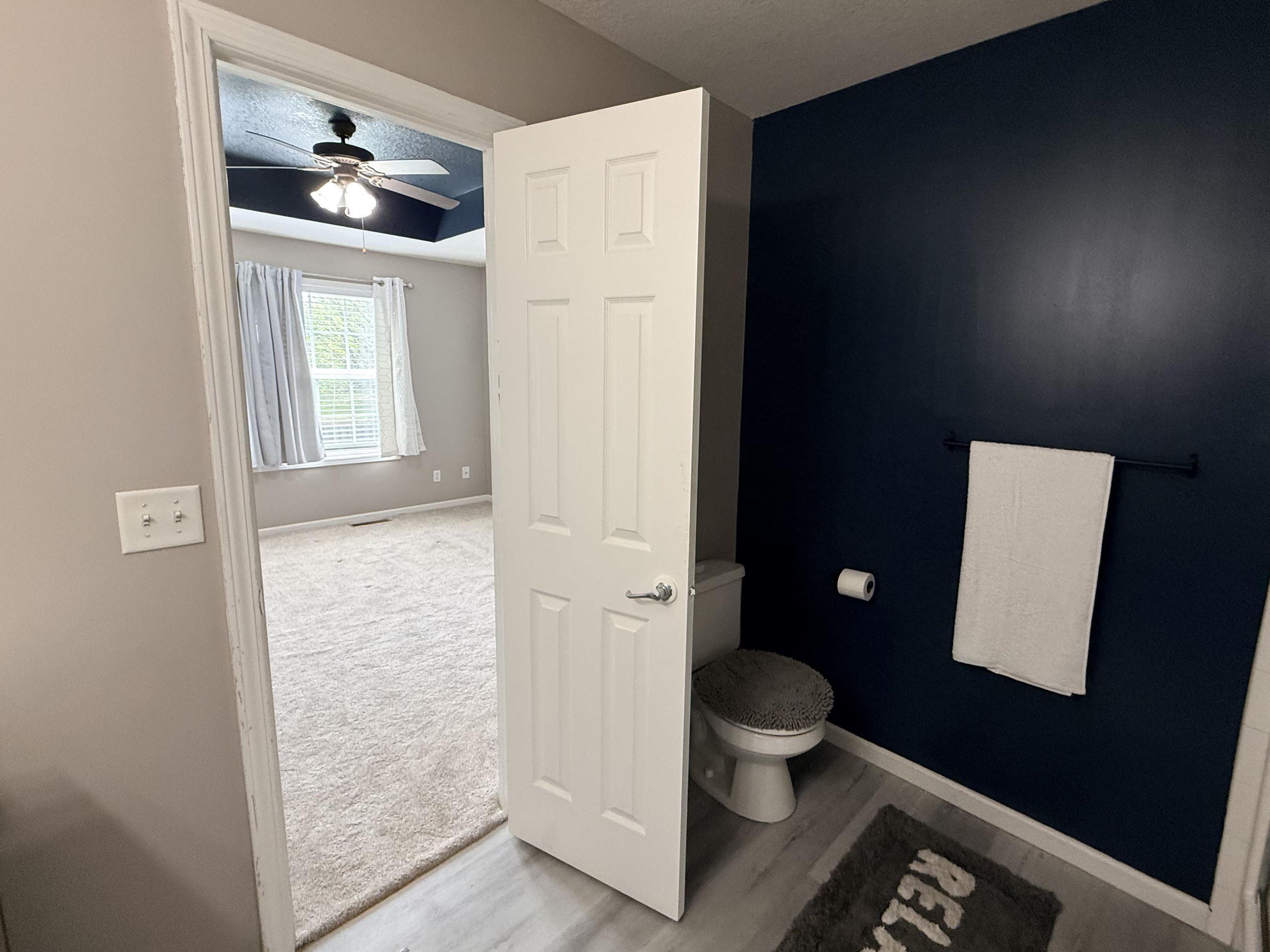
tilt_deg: -8.4
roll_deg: -1.3
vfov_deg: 78.1
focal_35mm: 16
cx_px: 694
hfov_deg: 94.2
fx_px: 587
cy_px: 459
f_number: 2.2
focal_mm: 2.22
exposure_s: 1/120
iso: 320
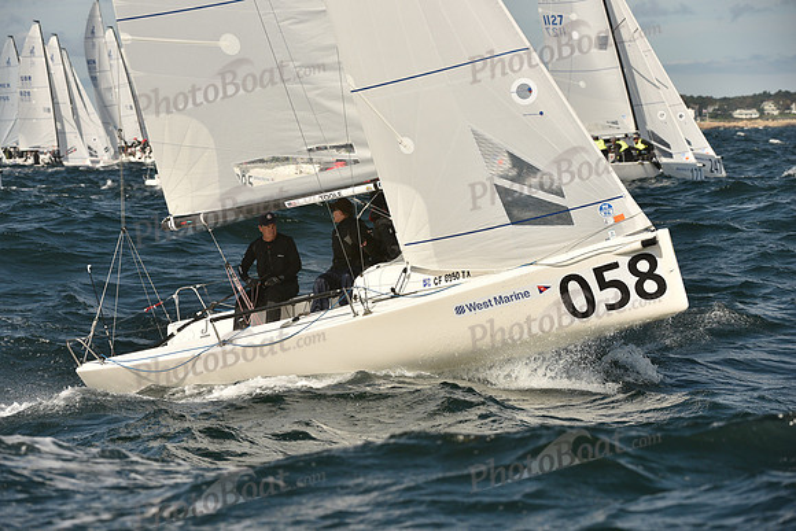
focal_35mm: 200
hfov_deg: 10.3
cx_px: 398
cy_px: 266
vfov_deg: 6.9
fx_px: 4423
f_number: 9
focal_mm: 200
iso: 400
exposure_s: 1/1600
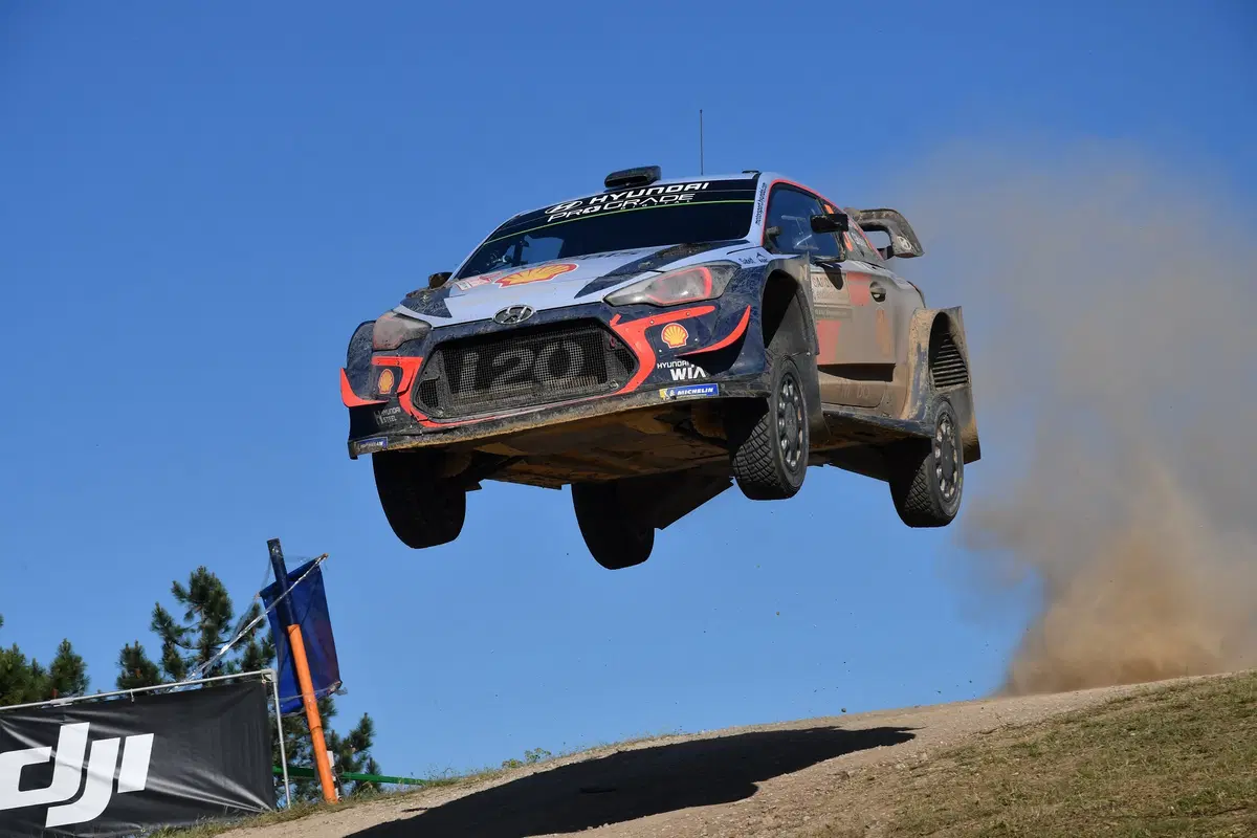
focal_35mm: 138
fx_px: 4818
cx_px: 628
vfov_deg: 9.9
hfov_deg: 14.9
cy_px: 419
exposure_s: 1/2500
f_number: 9
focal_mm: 92
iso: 320
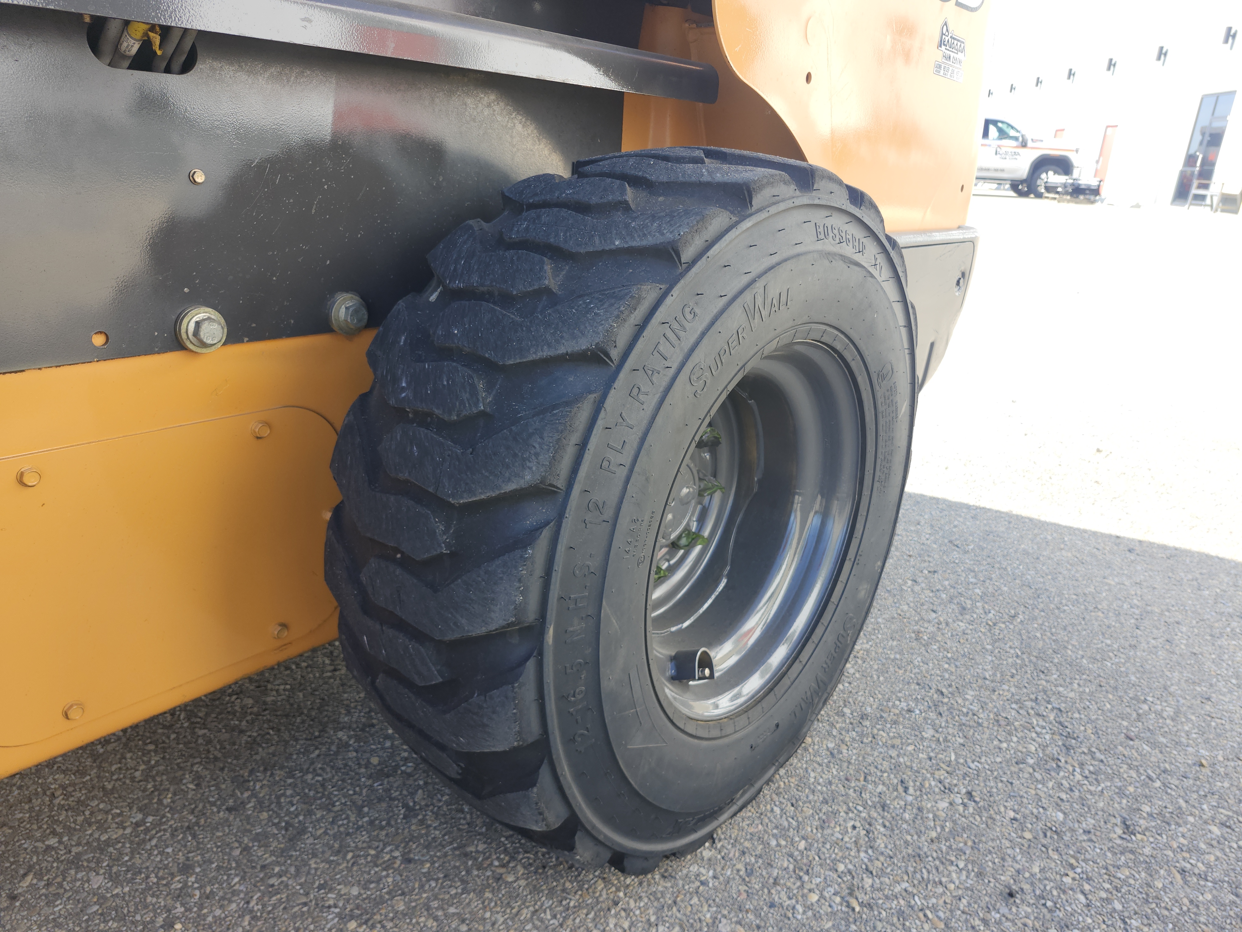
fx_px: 825
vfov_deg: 58.9
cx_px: 621
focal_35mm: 23
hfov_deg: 73.9
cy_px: 466
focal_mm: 5.54
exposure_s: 1/218
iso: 25
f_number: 1.8
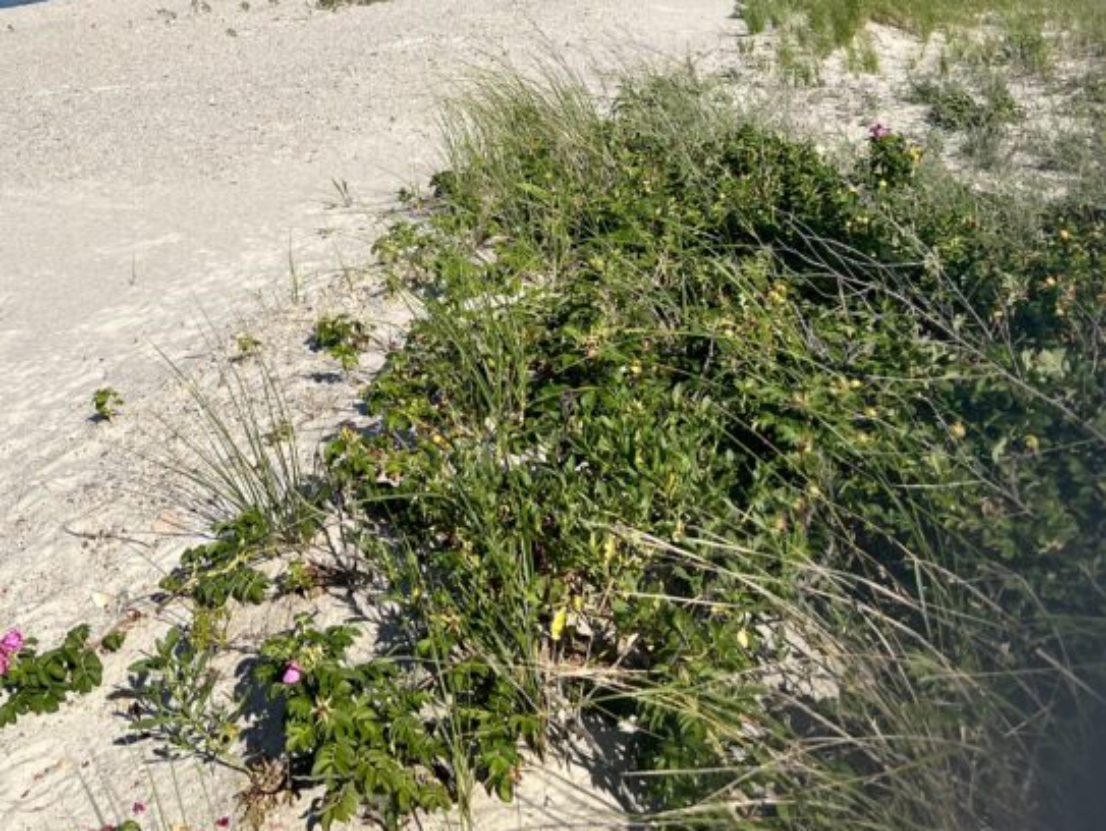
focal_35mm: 49
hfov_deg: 38.2
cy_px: 98
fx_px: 1567
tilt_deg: -6.9
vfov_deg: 28.7
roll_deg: +3.6
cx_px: 326
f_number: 1.5
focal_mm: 5.7
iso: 50
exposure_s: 1/6993
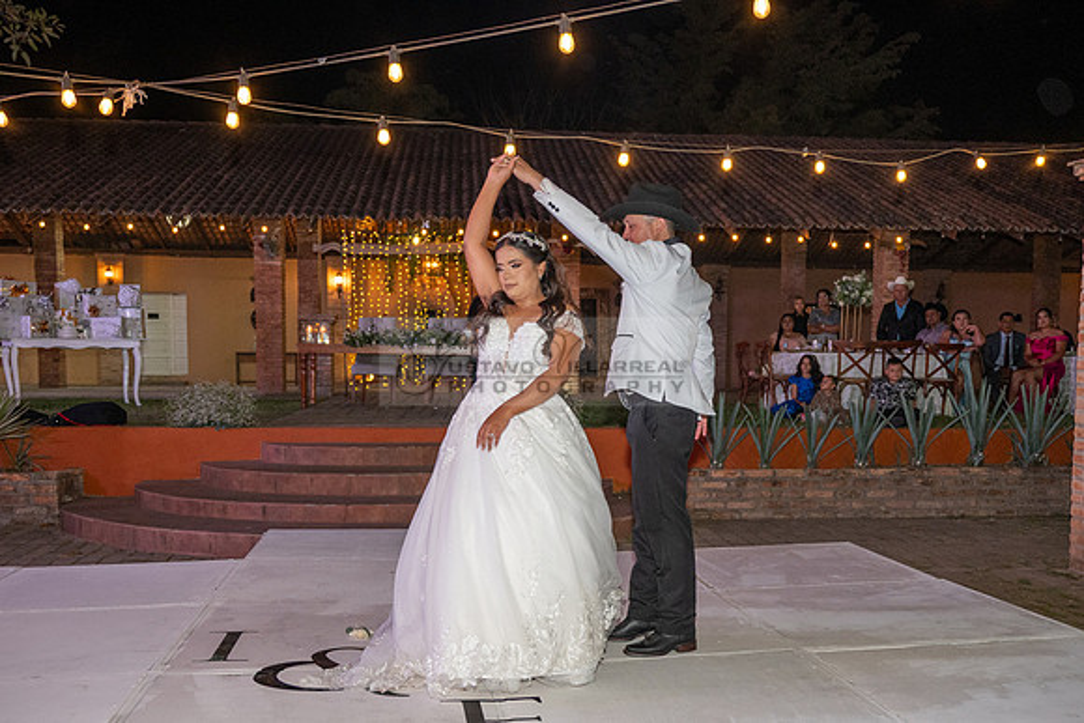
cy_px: 474
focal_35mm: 37
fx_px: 1105
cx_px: 537
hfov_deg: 52.3
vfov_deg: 35.9
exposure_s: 1/160
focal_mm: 28
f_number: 4
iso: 2000
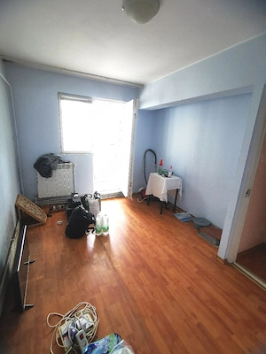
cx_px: 133
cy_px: 177
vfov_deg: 94.5
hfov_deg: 78.1
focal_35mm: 16
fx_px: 164
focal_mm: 2.35
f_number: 2.2
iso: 125
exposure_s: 1/50
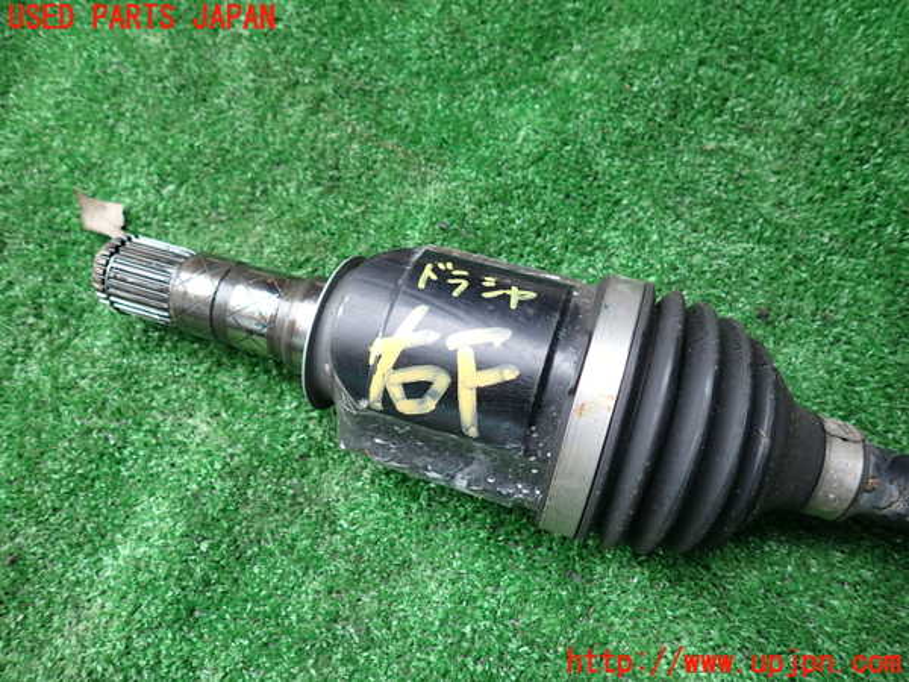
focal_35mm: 25
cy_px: 341
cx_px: 454
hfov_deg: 69.4
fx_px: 656
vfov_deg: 54.9
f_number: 2
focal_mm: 4.5
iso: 125
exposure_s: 1/125
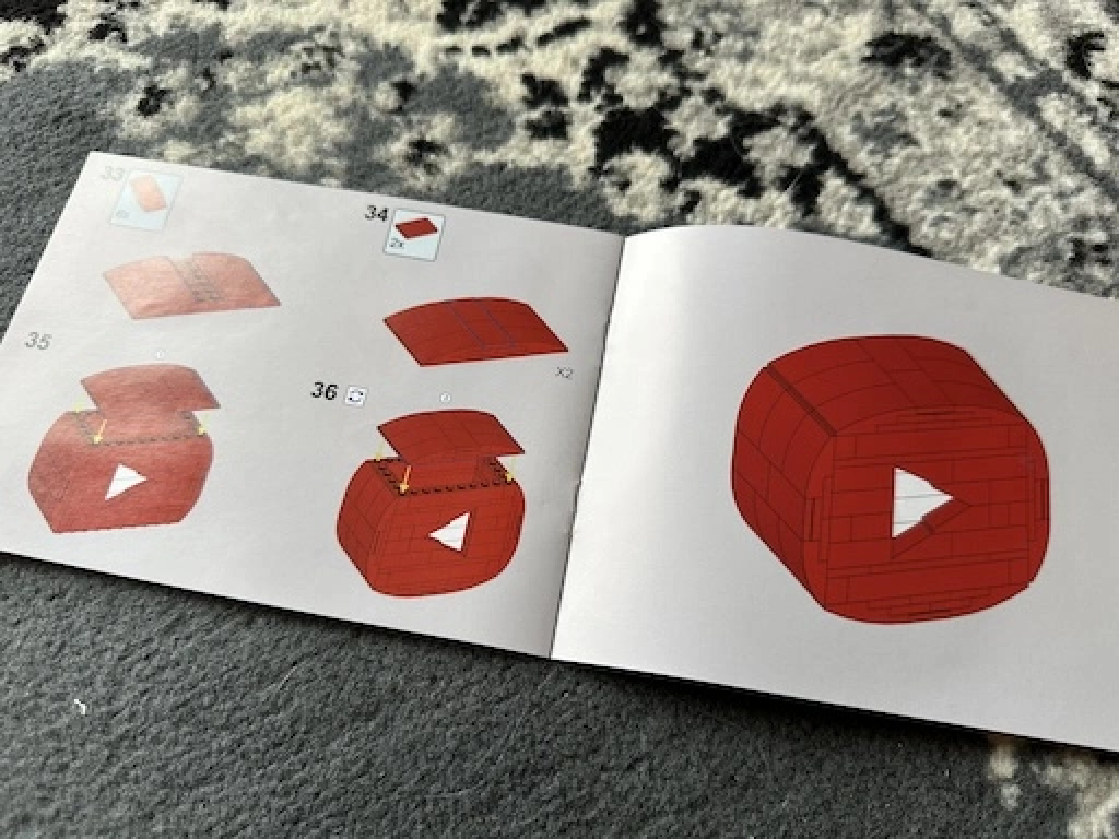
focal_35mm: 24
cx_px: 560
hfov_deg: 71.6
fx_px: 776
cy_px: 420
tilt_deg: -68.9
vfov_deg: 56.8
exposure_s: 1/100
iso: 125
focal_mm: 6.86
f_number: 1.78
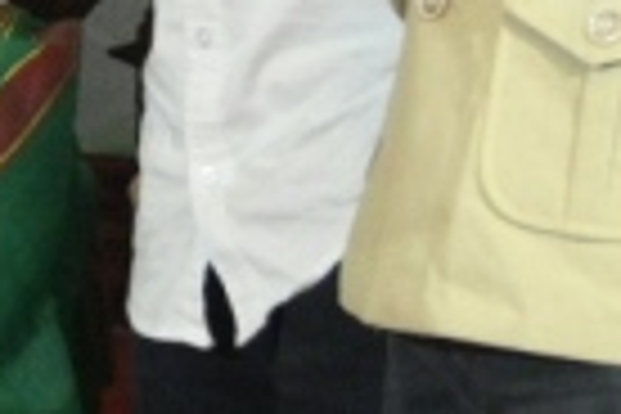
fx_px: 6343
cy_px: -596
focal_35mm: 368
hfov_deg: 5.3
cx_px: -1282
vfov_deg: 3.7
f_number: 5
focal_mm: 33
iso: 2500
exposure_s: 1/200
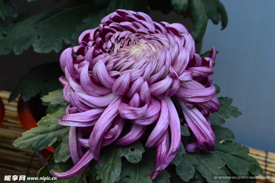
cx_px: 138
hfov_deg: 17.1
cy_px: 92
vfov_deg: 11.4
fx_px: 916
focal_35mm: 120
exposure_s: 1/250
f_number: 22
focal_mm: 80
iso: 3600
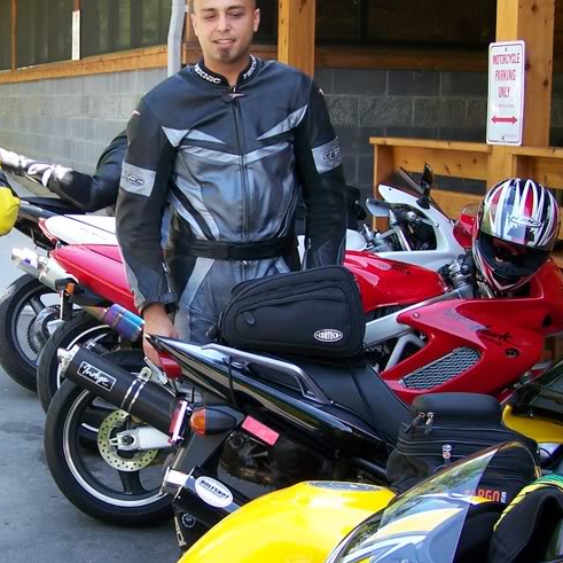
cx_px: 149
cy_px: 311
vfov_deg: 24.6
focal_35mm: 70
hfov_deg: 24.4
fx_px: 1288
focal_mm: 6.3
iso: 80
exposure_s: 1/125
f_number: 2.8
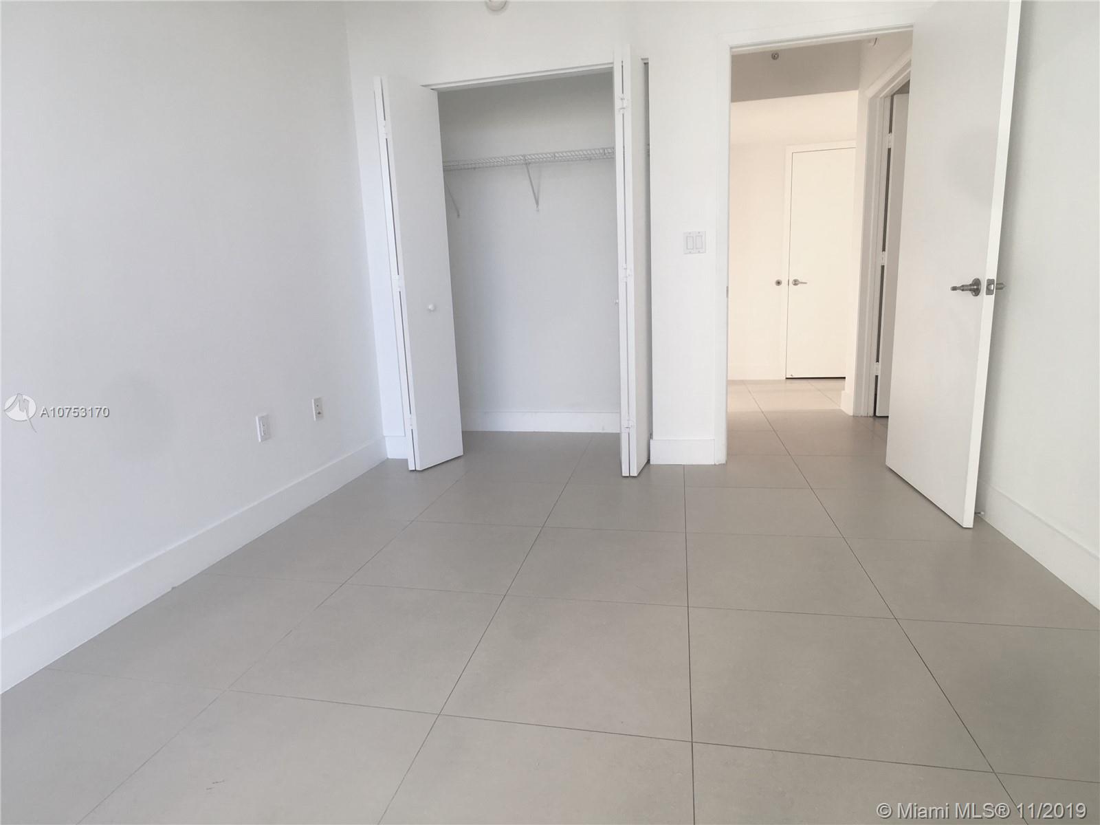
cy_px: 412
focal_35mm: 29
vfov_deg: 48.2
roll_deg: +2.2
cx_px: 550
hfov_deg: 61.7
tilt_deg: -10.9
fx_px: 922
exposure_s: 1/60
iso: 25
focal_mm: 4.15
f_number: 2.2
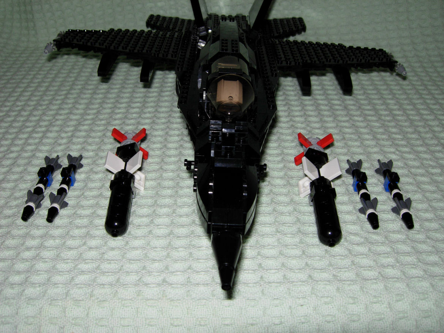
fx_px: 462
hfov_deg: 51.3
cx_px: 222
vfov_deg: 39.7
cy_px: 166
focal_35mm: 36
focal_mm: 7.5
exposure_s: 1/45.2
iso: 50
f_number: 3.8
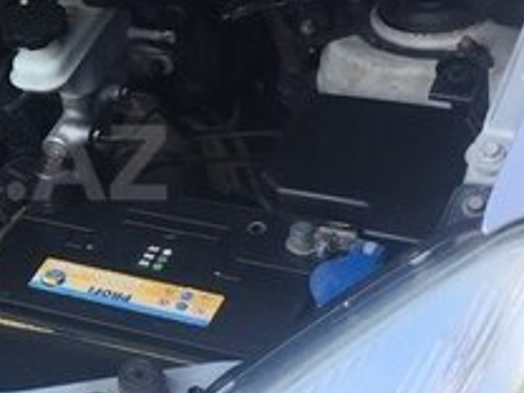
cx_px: -91
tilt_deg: -36.4
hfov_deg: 20.1
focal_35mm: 92
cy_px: 162
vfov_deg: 16.1
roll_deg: +17.2
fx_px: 1393
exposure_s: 1/271
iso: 32
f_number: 2.2
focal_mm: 4.15
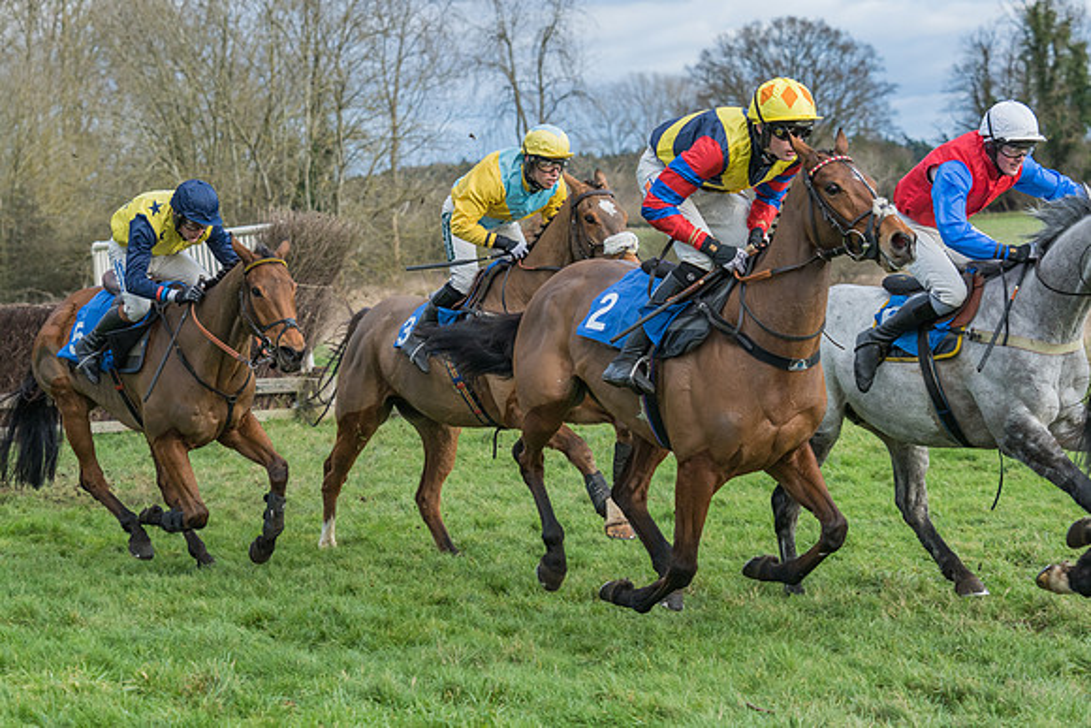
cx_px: 580
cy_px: 359
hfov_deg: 22.5
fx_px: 2745
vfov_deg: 15.1
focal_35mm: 91
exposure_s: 1/1000
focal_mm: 70
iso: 800
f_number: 4
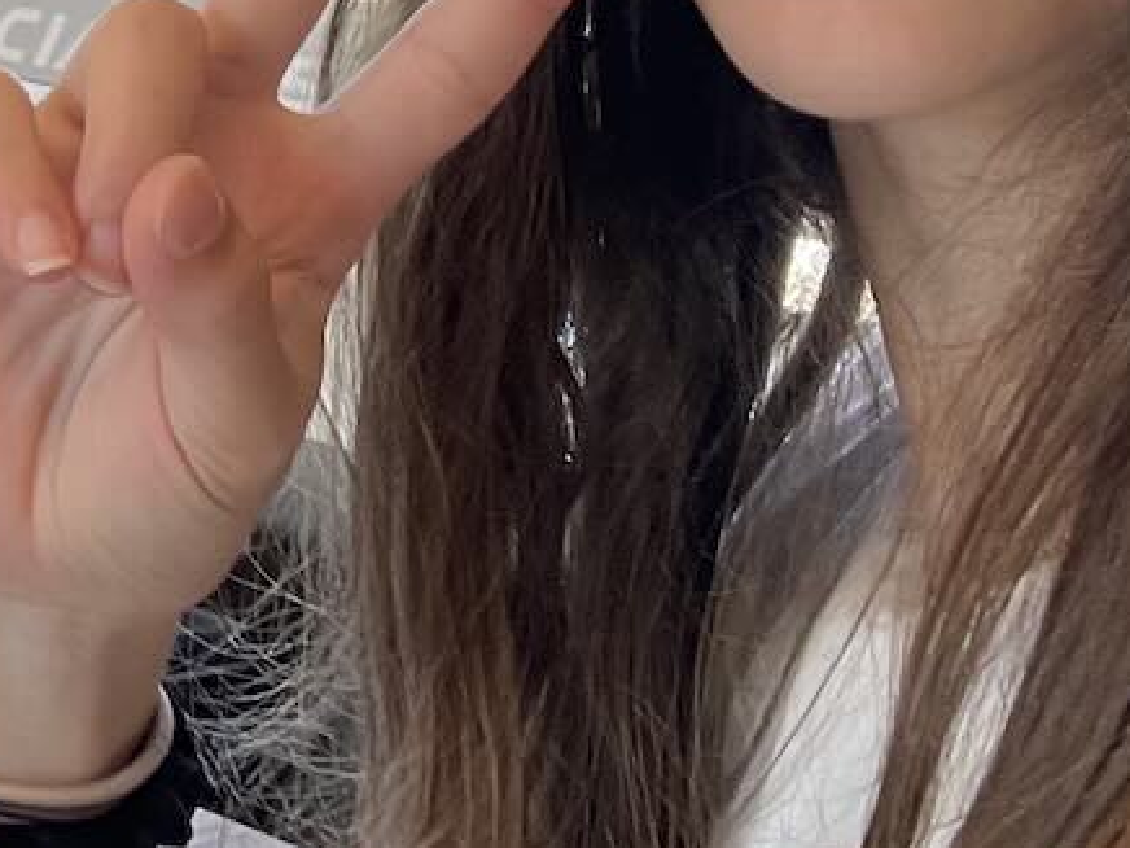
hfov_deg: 17.7
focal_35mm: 95
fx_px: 3101
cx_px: -728
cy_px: -521
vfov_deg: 14.3
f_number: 2.2
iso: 100
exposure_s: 1/55
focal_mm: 2.71
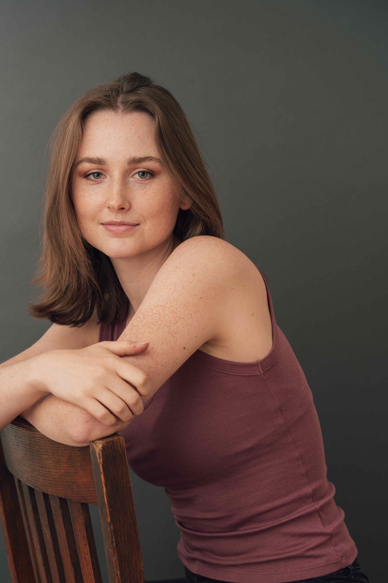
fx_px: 1202
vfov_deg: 27.1
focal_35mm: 74
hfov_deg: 18.3
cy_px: 370
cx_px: 153
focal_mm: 58.3
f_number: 4
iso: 100
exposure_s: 1/160
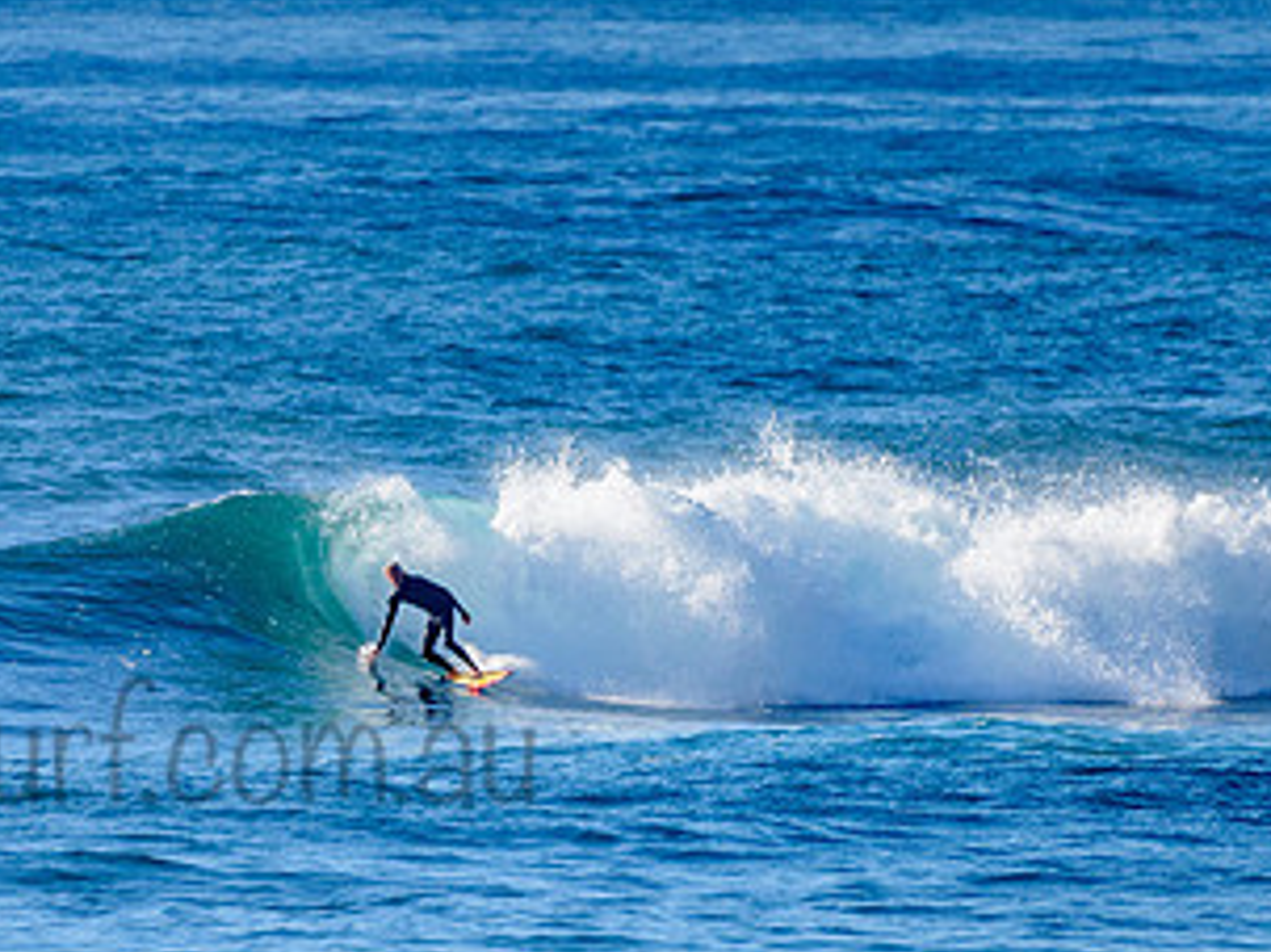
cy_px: 587
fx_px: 41474
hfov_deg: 1.8
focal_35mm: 1130
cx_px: 368
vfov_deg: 1.3
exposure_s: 1/2000
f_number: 5.6
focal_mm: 500
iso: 220
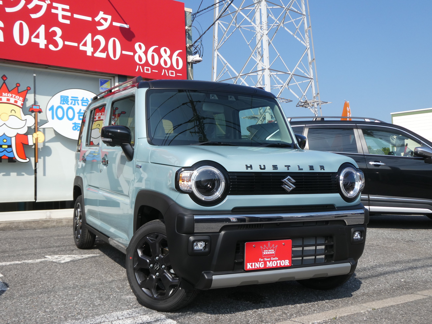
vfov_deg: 38.7
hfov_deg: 50.1
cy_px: 162
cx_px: 216
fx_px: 462
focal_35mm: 37
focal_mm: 6.7
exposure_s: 1/800
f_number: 3.7
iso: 80
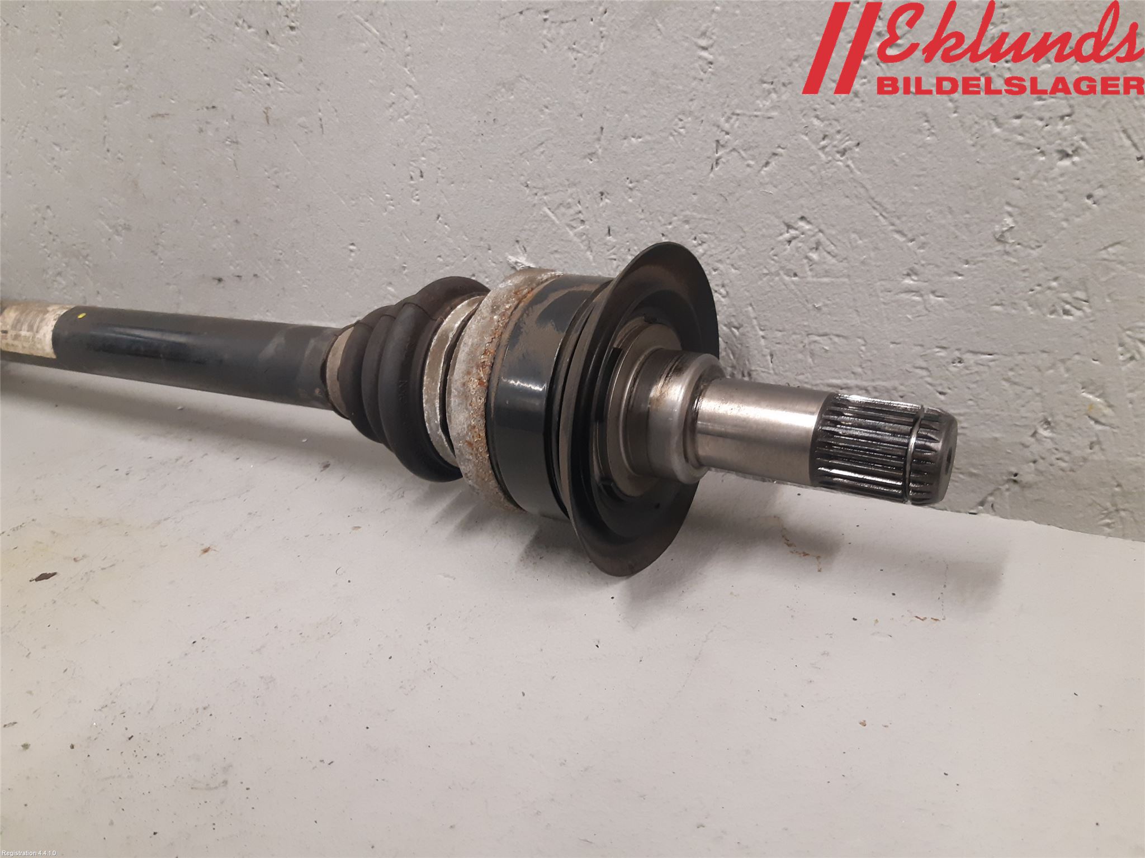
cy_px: 429
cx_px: 572
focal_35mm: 26
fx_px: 860
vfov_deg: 53.1
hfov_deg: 67.3
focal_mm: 3.93
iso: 200
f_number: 1.7
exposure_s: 1/50
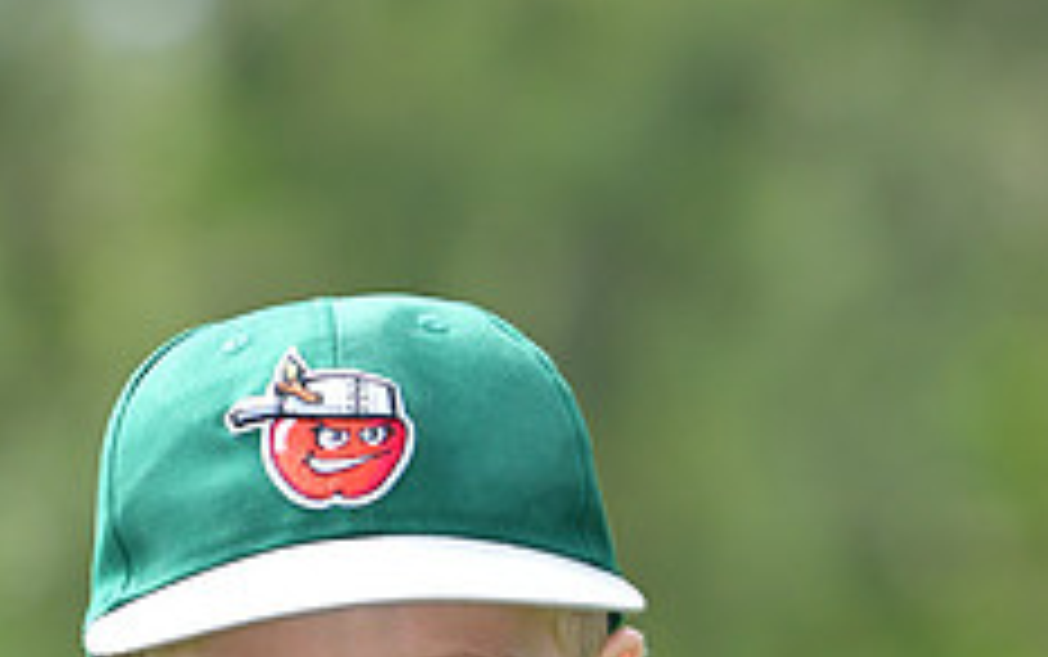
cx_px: 362
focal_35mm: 665
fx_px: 19015
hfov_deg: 3.2
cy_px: 1004
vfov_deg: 2.0
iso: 500
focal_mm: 175
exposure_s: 1/2000
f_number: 4
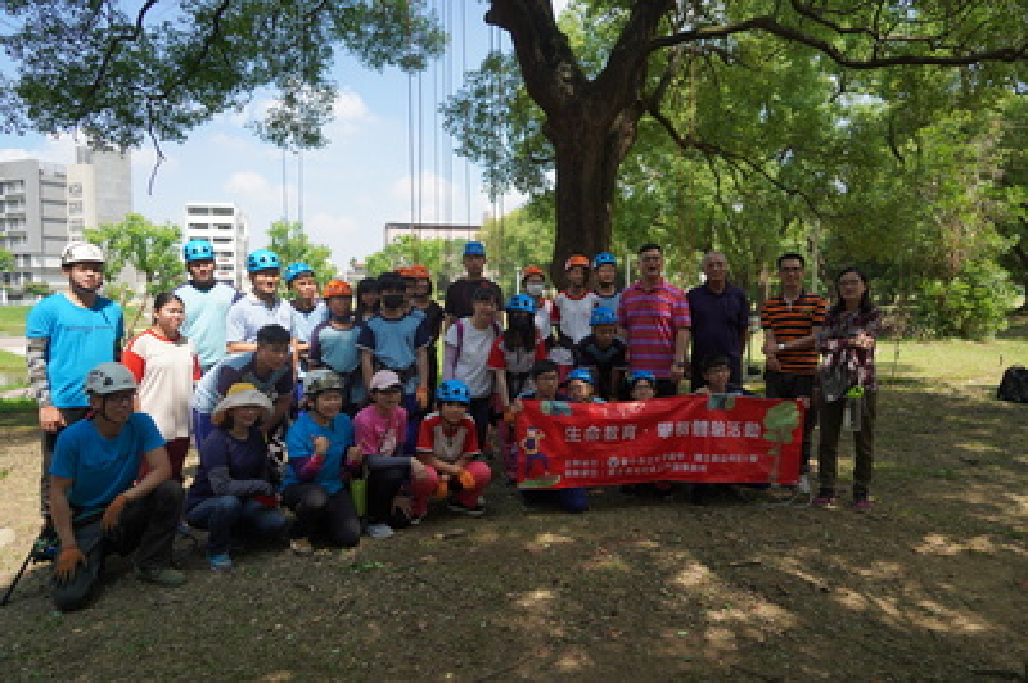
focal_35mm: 24
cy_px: 342
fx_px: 685
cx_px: 514
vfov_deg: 53.1
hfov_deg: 73.8
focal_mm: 24
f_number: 4.5
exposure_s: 1/400
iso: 100
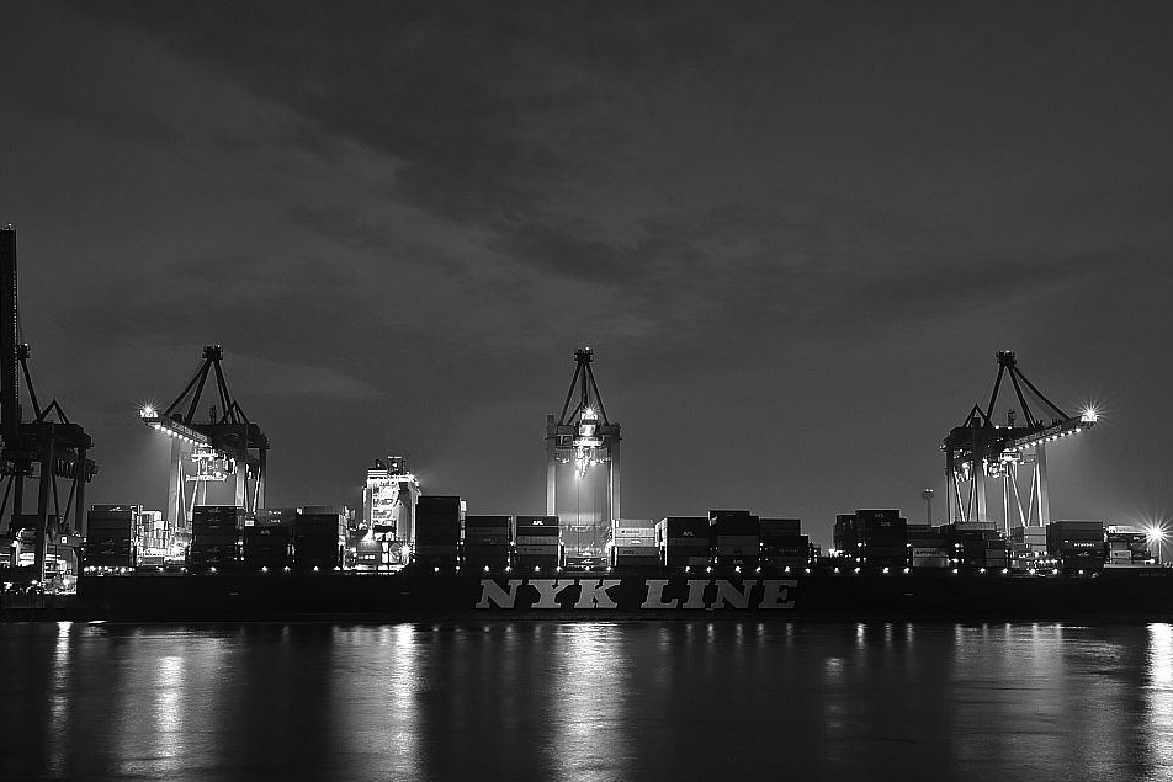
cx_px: 617
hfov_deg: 45.4
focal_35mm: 43
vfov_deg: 31.2
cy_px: 405
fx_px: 1401
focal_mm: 40
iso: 200
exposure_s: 13
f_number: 14
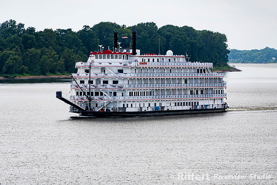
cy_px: 92
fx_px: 2387
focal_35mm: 310
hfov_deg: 6.6
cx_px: 138
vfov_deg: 4.4
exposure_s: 1/200
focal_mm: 300
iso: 64
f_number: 8
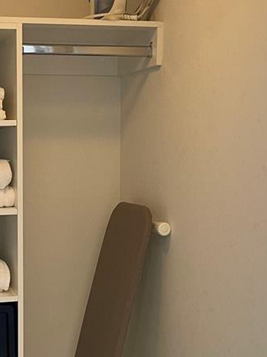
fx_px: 721
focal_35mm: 70
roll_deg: +0.2
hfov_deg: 20.7
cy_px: 211
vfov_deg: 27.7
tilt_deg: -6.5
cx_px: 42
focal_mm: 5.1
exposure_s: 1/60
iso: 125
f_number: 1.6
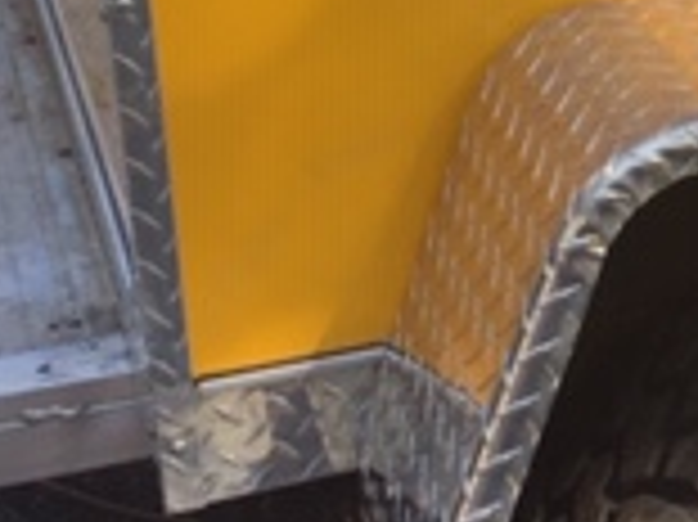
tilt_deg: -16.3
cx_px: 1117
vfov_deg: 12.2
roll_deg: +0.2
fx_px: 2418
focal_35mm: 120
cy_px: -27
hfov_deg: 15.0
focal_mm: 4.15
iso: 32
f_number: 2.2
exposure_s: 1/444
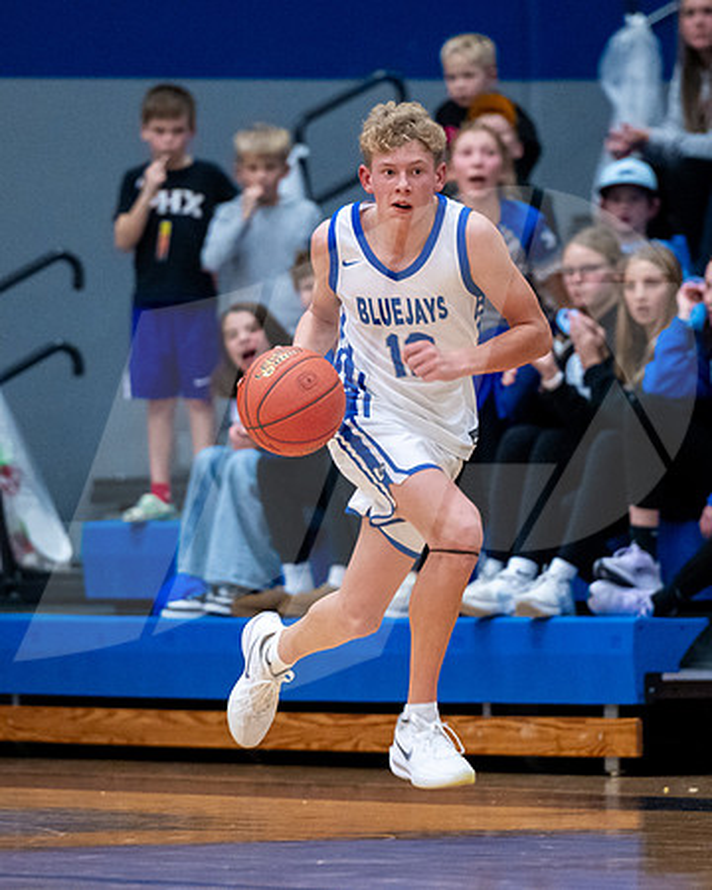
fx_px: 10118
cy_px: 482
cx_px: 372
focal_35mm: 384
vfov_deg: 5.0
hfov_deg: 4.0
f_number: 2.8
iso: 5000
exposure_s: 1/640
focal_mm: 200
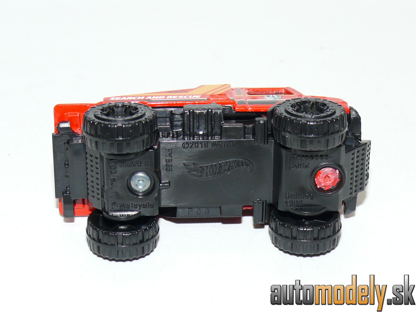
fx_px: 1118
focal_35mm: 93
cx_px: 208
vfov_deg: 15.9
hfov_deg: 21.1
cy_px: 156
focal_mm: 12.7
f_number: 4
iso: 100
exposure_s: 1/30
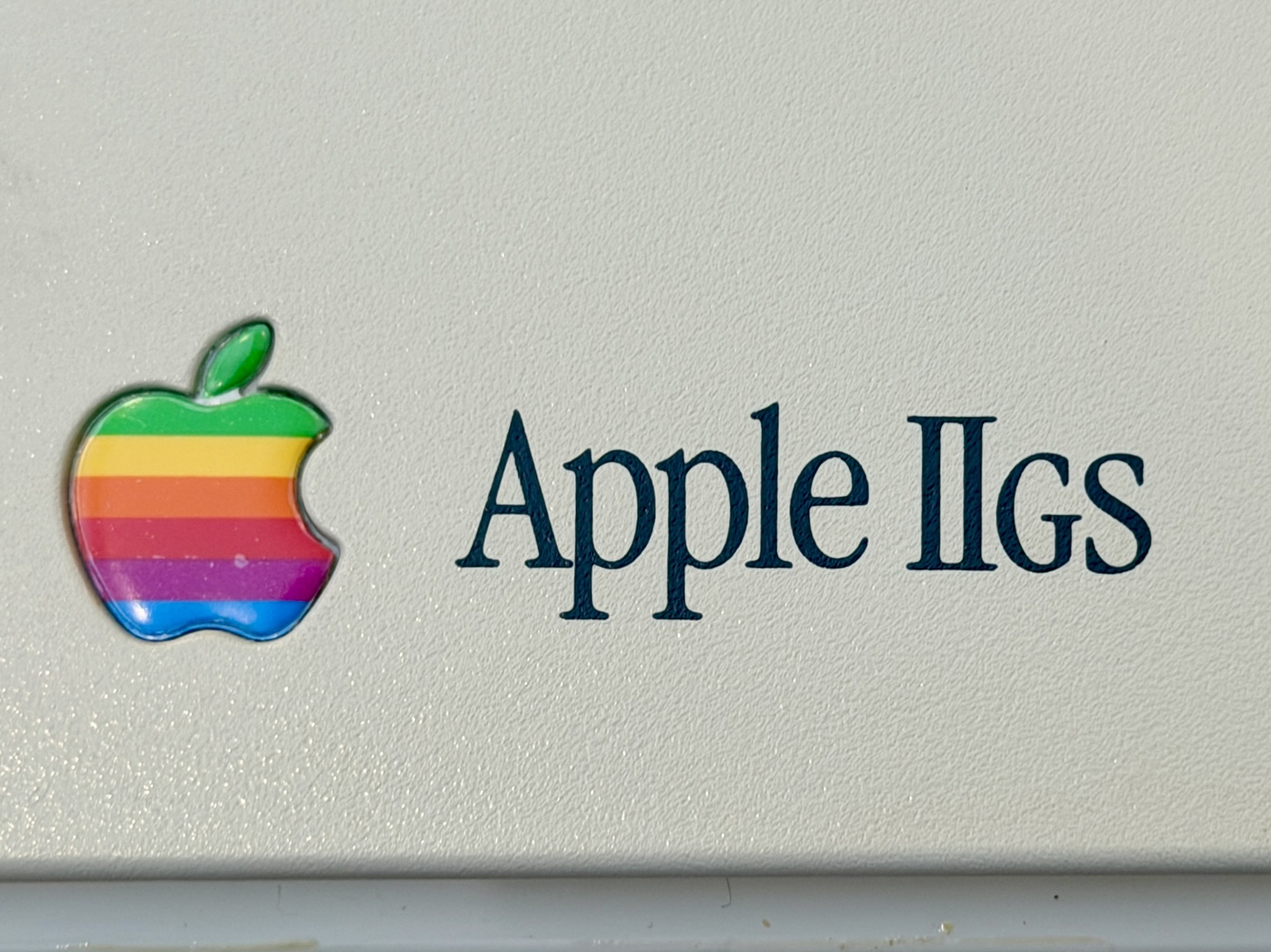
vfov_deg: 30.3
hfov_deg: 39.7
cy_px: 476
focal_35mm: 48
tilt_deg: -64.9
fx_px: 1762
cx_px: 636
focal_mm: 6.76
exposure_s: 1/60
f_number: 1.78
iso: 80
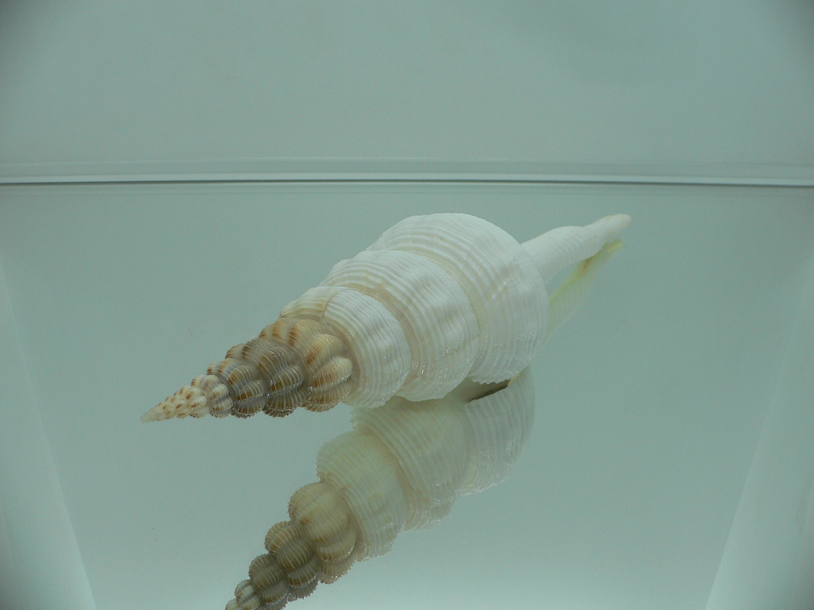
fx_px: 823
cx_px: 407
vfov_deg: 40.7
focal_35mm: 35
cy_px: 305
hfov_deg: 52.6
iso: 80
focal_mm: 4.6
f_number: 2.8
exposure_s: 1/60
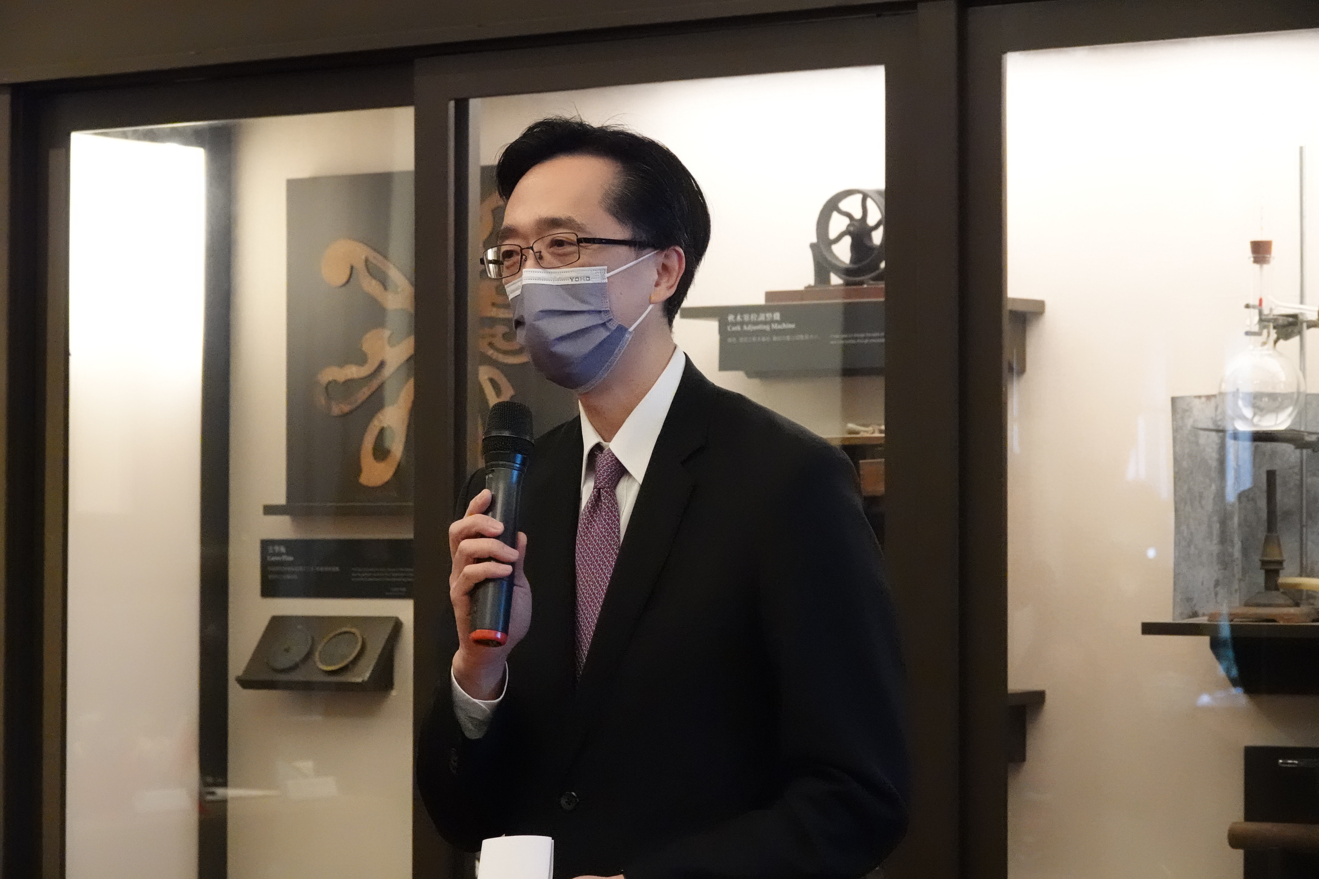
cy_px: 440
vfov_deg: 12.8
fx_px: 3920
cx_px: 660
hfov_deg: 19.1
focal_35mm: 107
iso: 6400
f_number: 4
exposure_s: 1/125
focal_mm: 39.42
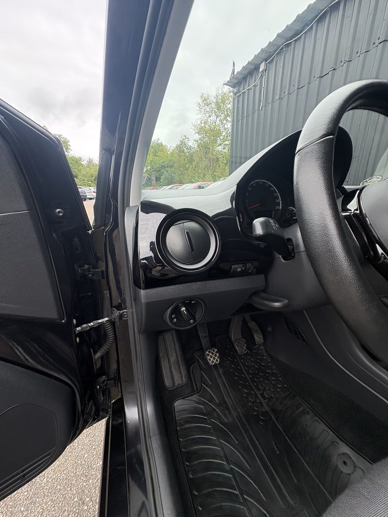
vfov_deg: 102.1
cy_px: 258
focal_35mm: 14
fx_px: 209
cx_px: 194
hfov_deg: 85.7
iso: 64
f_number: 2.2
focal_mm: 2.22
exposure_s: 1/133
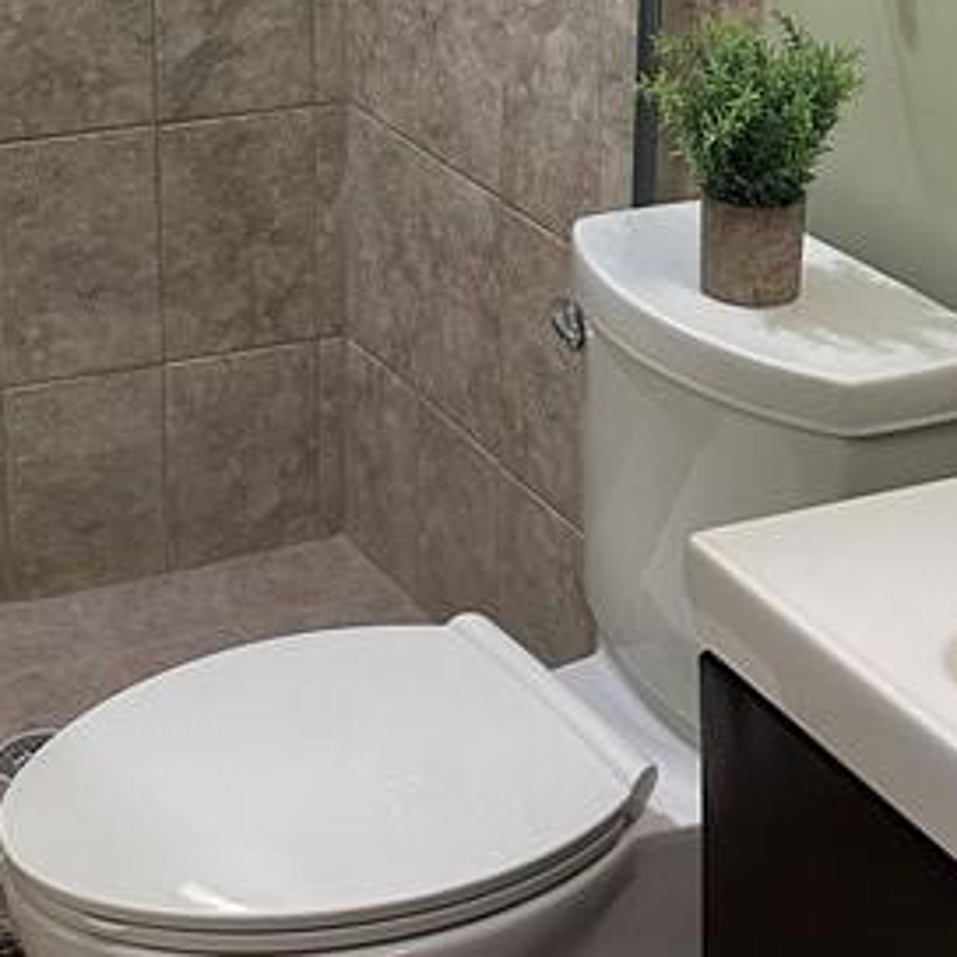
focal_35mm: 80
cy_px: 35
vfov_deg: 21.0
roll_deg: +0.5
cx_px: 274
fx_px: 2502
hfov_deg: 21.5
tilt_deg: -15.2
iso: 200
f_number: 1.78
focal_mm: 6.86
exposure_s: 1/60
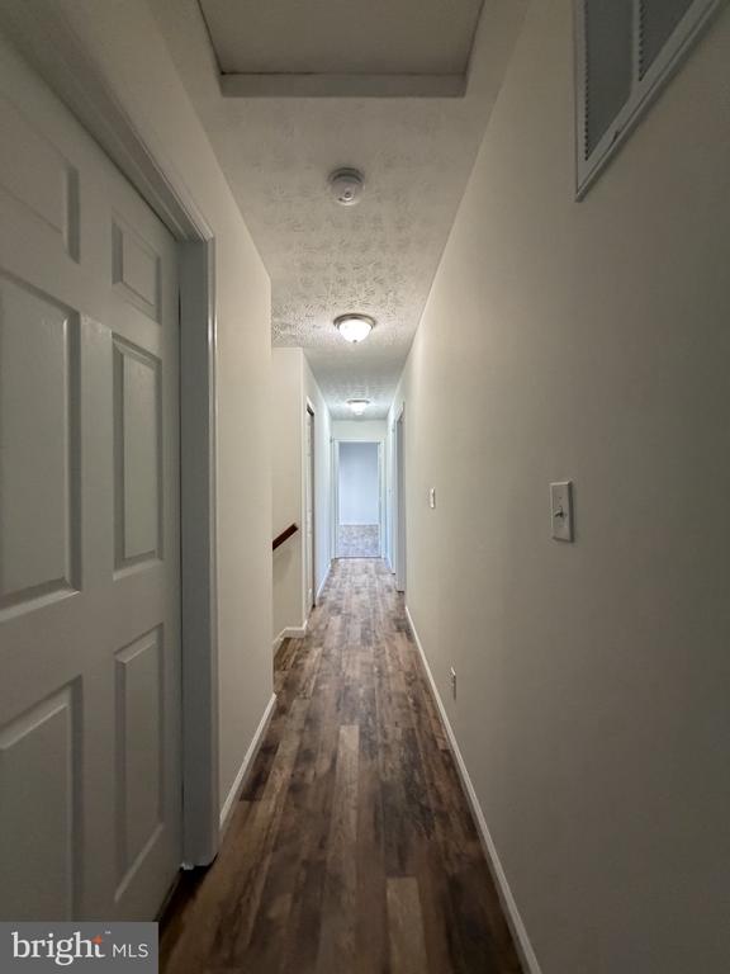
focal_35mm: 14
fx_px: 394
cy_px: 487
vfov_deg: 102.1
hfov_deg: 85.7
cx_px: 365
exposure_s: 1/60
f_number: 2.2
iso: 640
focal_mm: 2.22
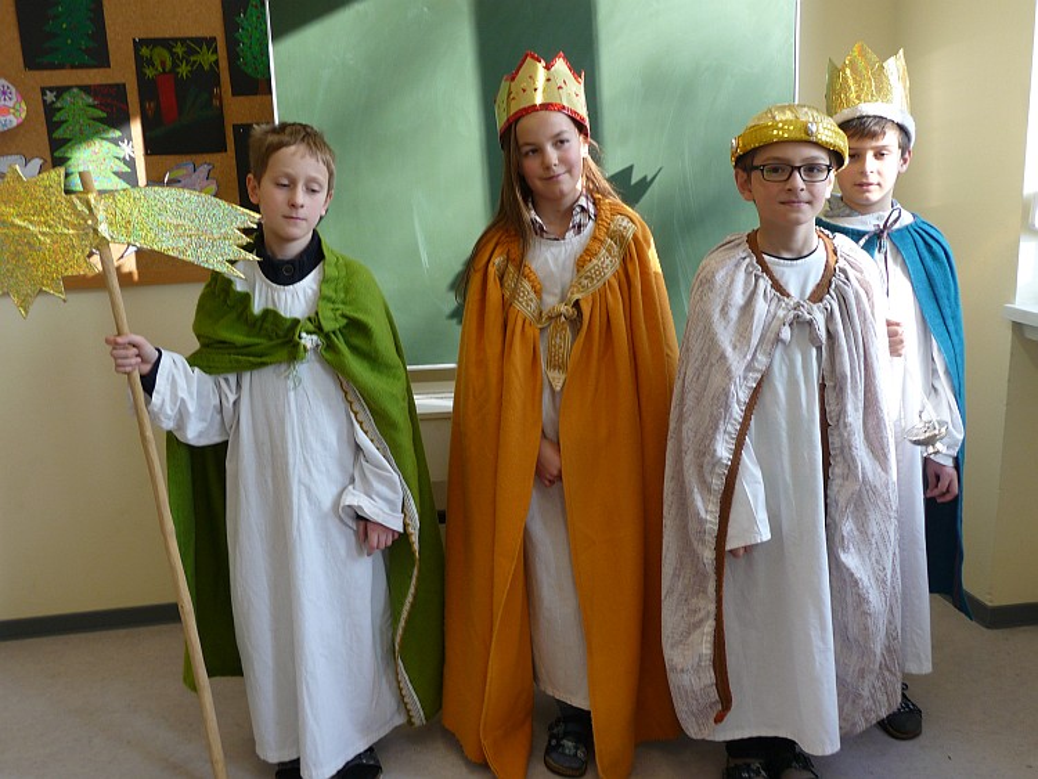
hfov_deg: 53.9
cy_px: 390
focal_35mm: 34
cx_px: 519
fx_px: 1020
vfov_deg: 41.8
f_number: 3.6
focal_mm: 5.6
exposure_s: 1/40
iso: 100
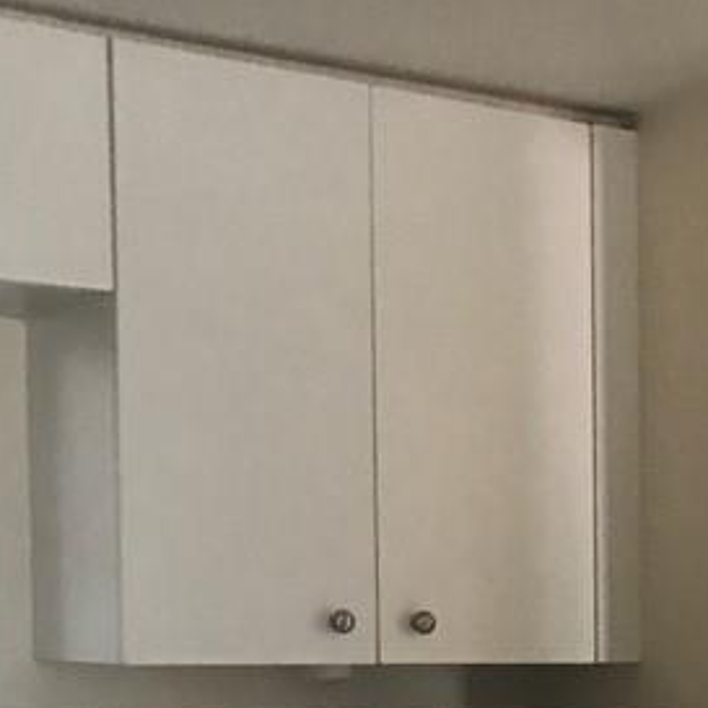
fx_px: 2152
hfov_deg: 17.6
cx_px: 887
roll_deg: -1.0
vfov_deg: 17.9
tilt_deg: -5.8
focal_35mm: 93
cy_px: 827
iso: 80
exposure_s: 1/15
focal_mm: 3.99
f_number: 1.8
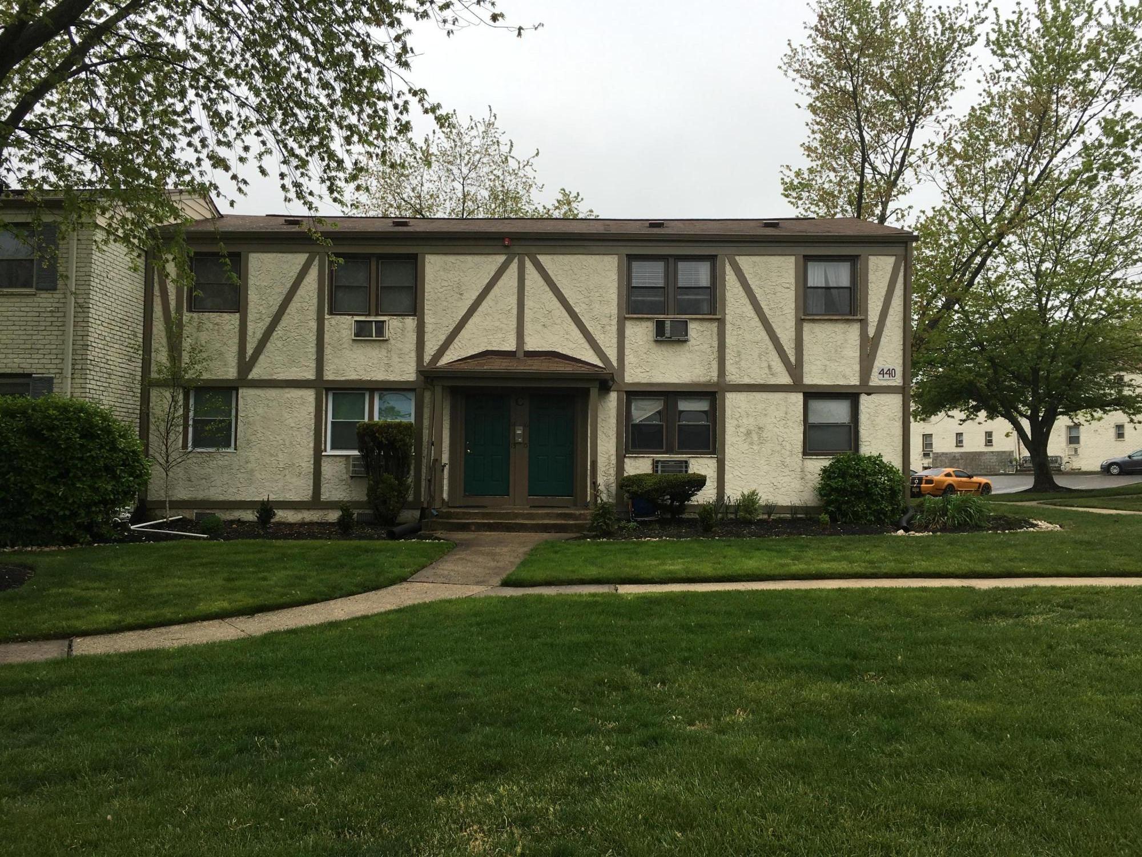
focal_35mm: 29
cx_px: 571
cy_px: 428
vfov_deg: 48.2
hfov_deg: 61.7
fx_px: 957
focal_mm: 4.15
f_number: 2.2
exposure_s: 1/442
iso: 25
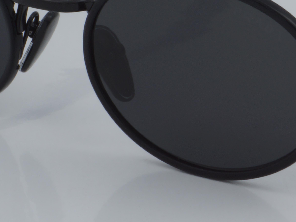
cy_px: 37
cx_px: 210
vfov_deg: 8.0
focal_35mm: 186
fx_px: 1591
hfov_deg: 10.6
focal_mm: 50
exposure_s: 1/4
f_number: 32
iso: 100
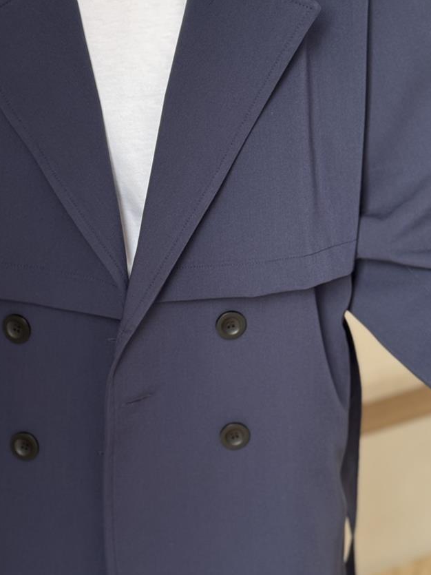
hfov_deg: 16.0
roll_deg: +0.8
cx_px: 166
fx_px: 1528
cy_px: 264
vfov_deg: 21.3
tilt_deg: -23.6
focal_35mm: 92
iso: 100
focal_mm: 6.76
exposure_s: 1/94
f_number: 1.78
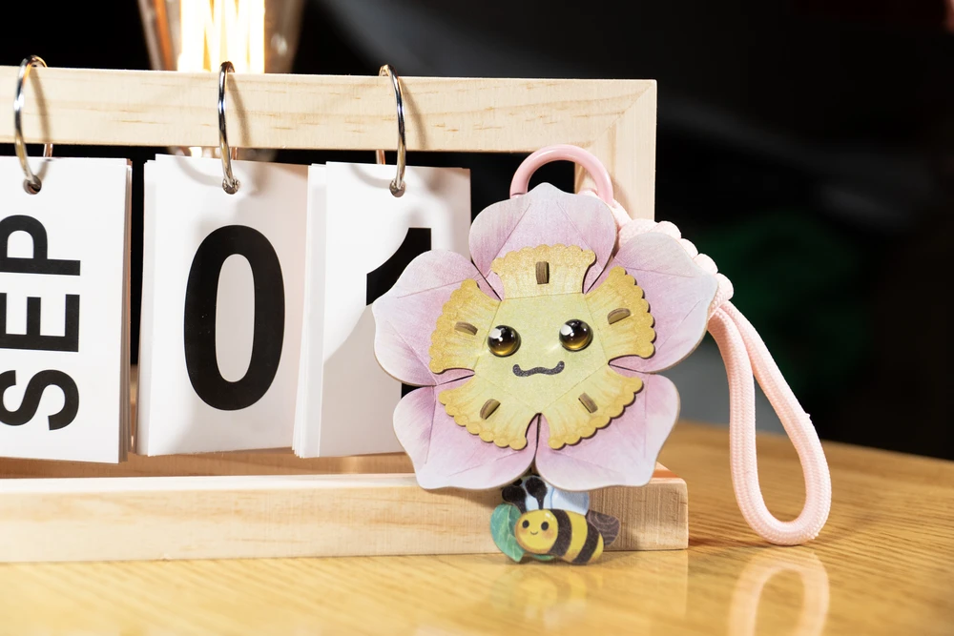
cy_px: 318
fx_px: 1458
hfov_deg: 36.2
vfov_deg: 24.6
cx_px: 477
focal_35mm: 55
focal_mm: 37
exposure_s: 1/640
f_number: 4
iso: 800
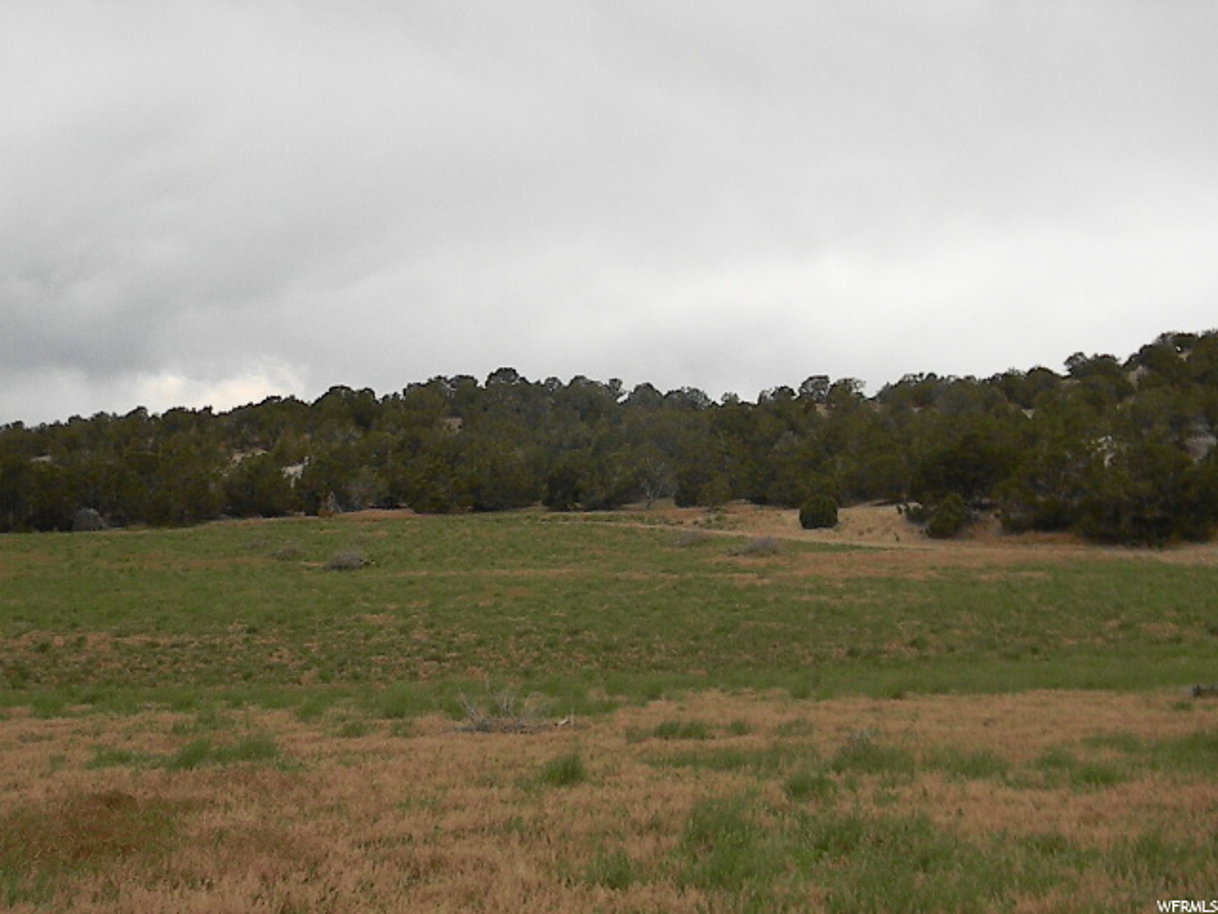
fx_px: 1654
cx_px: 609
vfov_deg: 30.9
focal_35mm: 47
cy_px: 457
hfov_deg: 40.4
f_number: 7.8
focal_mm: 8.6
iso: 640
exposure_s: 1/354
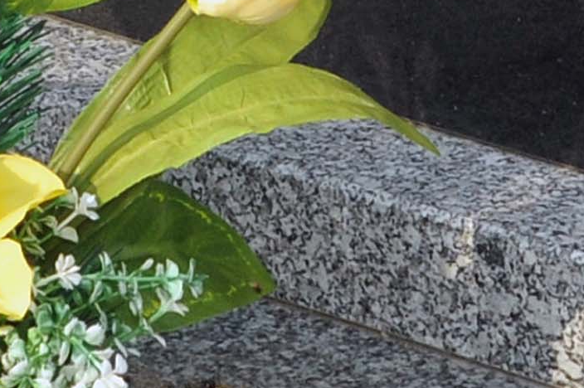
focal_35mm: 347
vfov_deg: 3.9
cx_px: 267
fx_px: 5624
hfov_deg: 5.9
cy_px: -597
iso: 320
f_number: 8
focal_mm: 38
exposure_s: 1/250
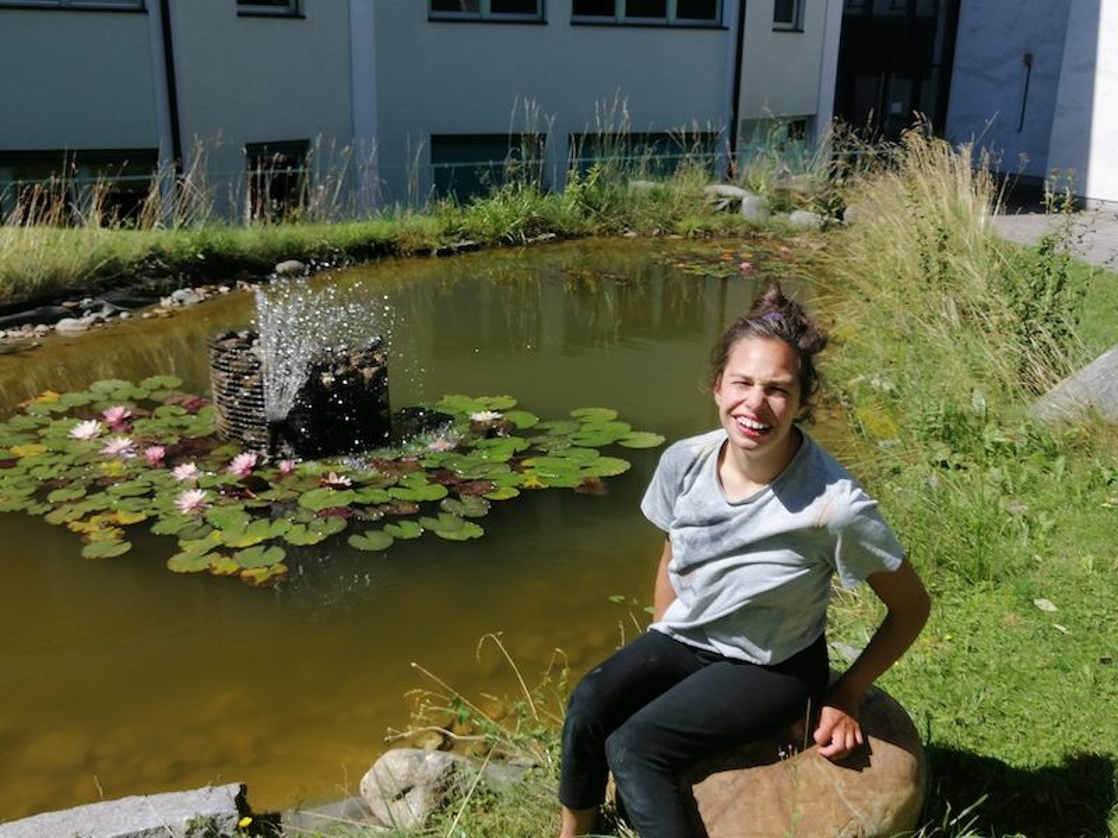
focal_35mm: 35
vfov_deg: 40.7
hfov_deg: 52.6
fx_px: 1130
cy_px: 419
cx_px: 559
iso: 50
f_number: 1.8
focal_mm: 3.95
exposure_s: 1/1264
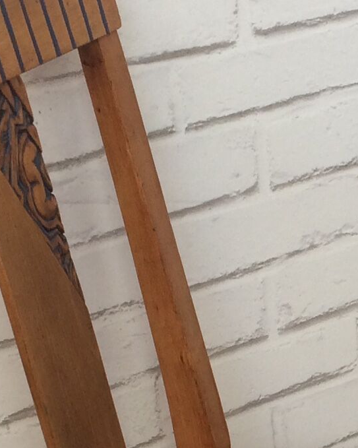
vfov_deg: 13.7
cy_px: 569
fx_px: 1802
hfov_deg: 11.0
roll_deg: +3.9
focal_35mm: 136
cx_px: 514
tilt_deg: -32.6
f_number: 2.2
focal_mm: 4.15
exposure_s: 1/50
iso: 32
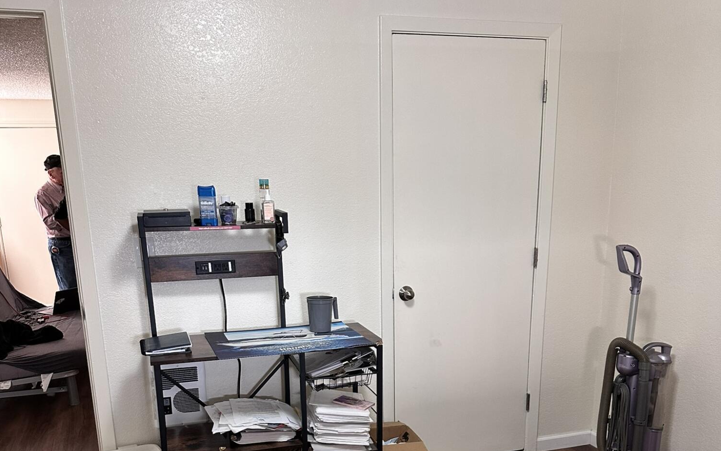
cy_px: 359
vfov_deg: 36.1
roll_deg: +0.6
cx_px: 360
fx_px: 668
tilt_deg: -15.3
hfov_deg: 56.7
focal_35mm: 34
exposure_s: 1/60
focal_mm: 6.86
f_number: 1.78
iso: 250
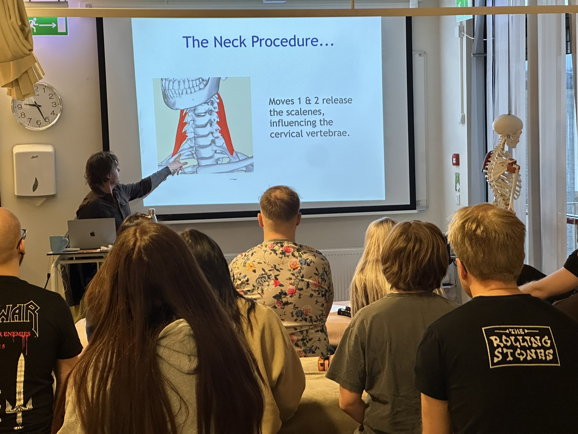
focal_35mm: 77
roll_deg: +1.3
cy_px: 217
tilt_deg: -4.8
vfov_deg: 19.1
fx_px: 1286
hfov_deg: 25.3
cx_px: 289
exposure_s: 1/50
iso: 250
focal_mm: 9
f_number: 2.8
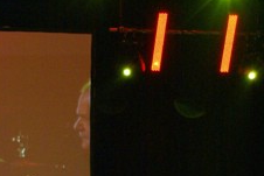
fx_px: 1193
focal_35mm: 163
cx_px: 112
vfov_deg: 8.3
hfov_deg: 12.6
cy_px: 268
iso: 800
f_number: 5.6
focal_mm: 35
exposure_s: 1/20
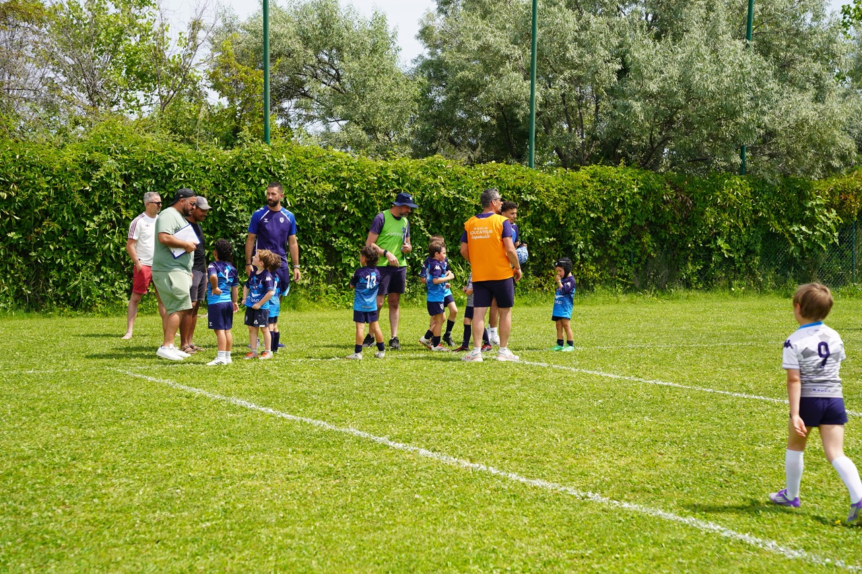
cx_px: 431
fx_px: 1676
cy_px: 287
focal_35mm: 70
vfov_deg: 19.5
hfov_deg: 28.8
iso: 100
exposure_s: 1/400
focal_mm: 70
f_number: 5
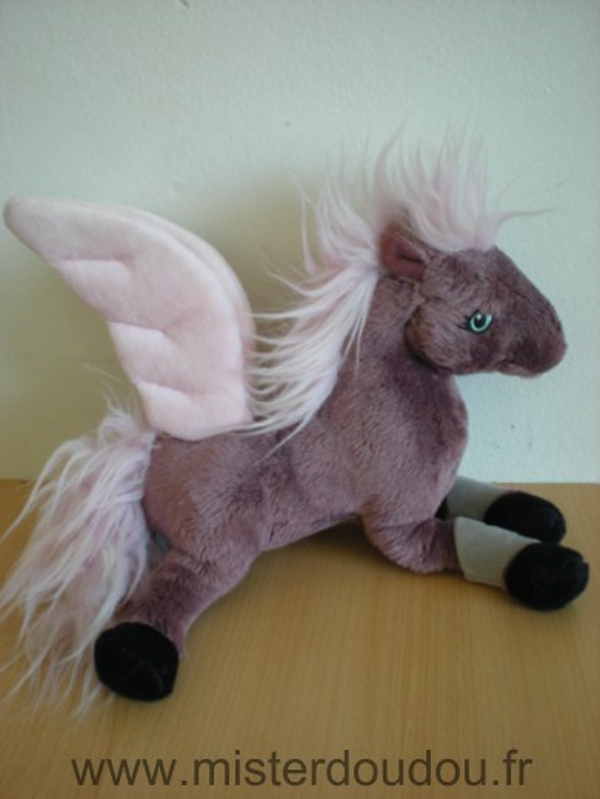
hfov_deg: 37.7
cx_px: 300
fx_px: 878
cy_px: 400
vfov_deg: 49.0
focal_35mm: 38
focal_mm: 6.3
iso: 64
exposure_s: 1/11.7
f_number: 3.1
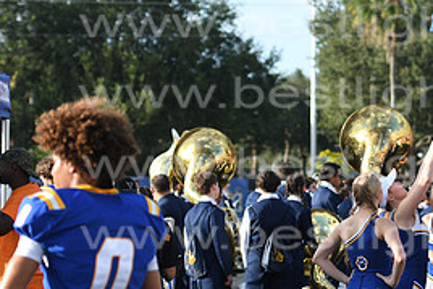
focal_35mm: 260
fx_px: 3129
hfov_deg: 7.9
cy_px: 203
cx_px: 451
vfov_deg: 5.3
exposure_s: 1/1600
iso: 200
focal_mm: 80
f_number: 4
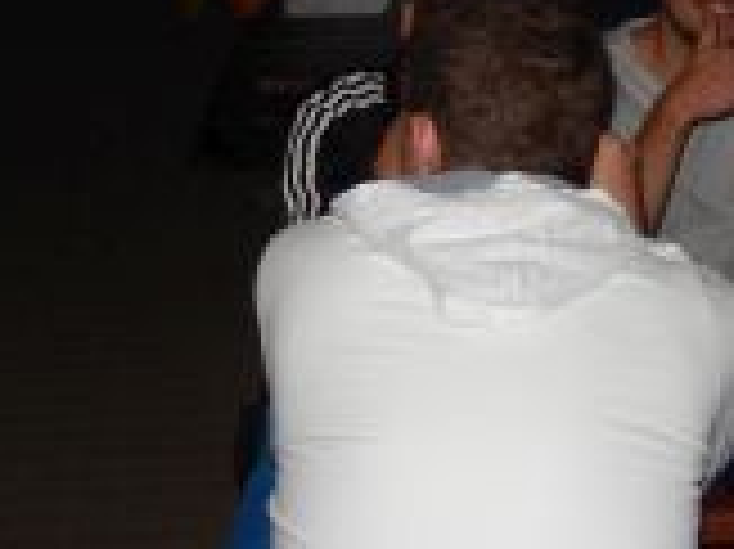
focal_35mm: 92
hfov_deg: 21.3
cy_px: 162
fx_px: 1949
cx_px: 432
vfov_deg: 16.0
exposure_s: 1/30
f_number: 3.4
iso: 200
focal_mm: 4.5
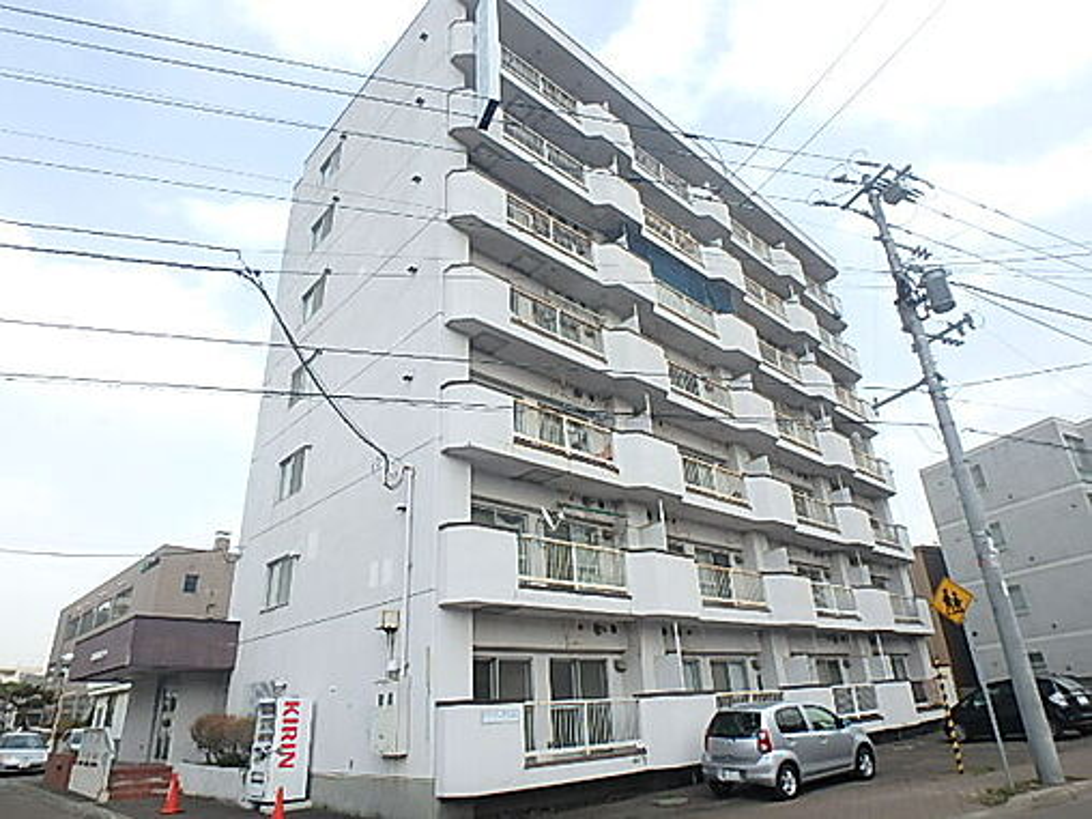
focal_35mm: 21
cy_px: 410
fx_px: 662
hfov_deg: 79.0
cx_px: 546
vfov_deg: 63.4
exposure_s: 1/400
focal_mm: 3.7
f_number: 3.5
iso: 125
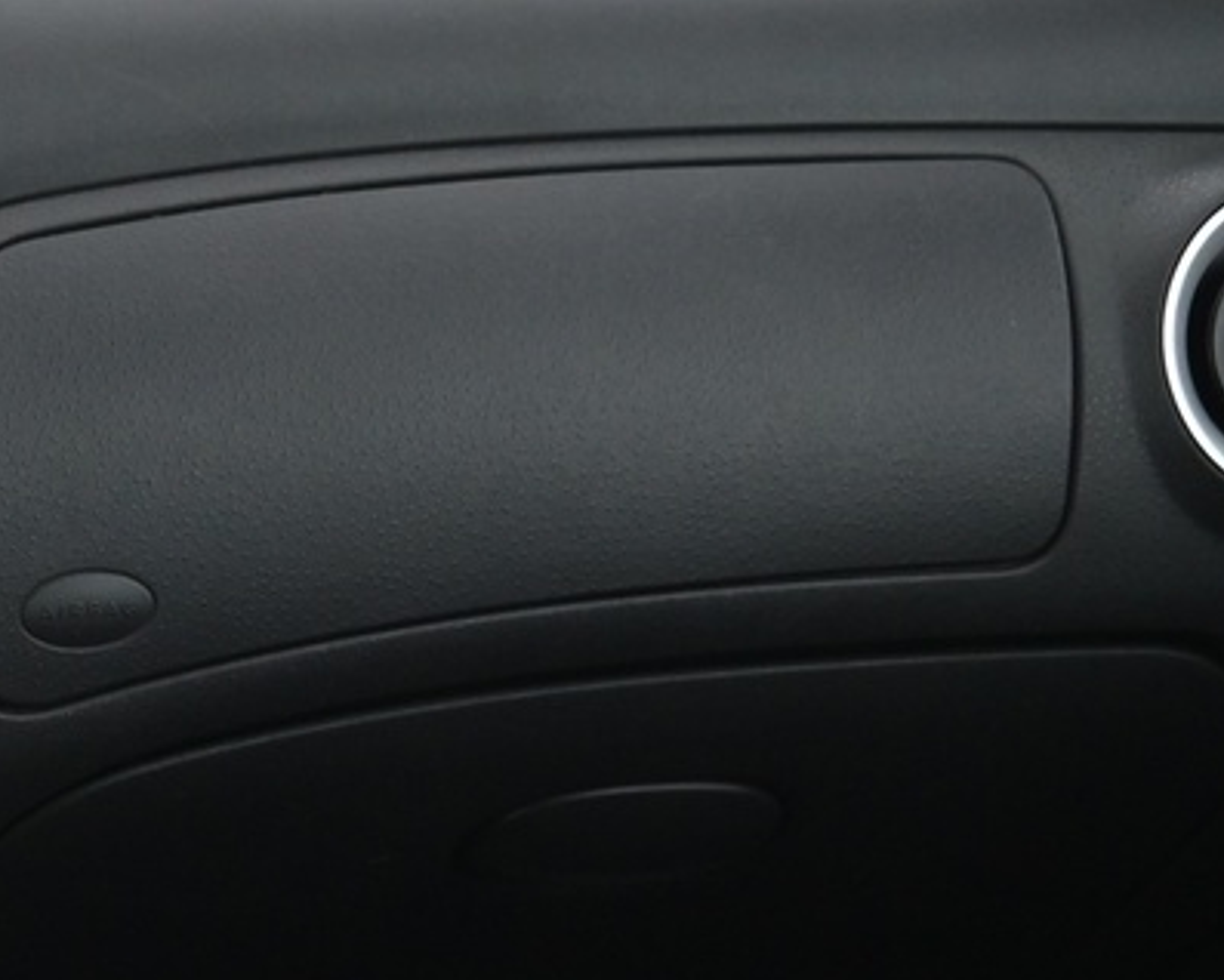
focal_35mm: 92
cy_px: 971
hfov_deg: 17.5
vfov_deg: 16.4
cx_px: -866
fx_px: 3334
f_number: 4
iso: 2000
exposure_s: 1/15
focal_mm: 24
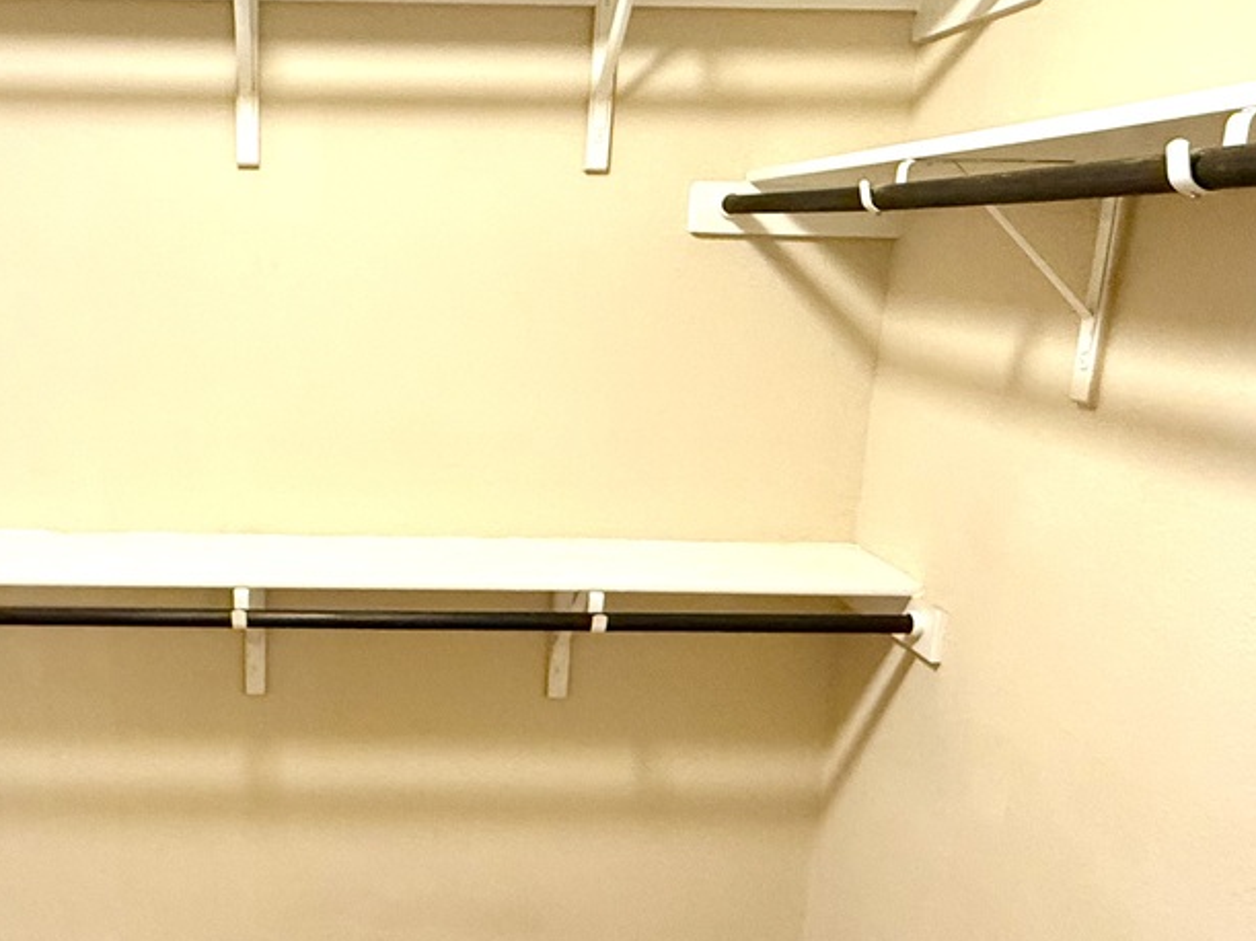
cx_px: 368
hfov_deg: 53.7
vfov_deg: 42.7
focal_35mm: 33
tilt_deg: -14.6
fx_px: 1197
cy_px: 579
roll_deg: -1.1
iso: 500
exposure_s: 1/60
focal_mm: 2.22
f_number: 2.2
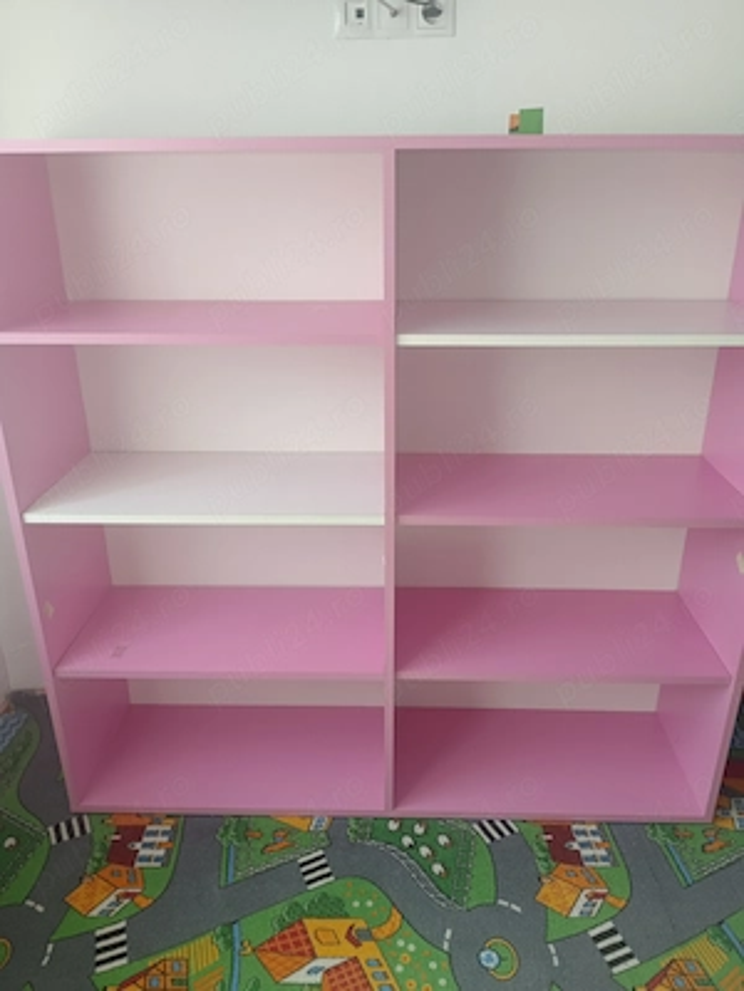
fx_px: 774
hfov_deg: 51.4
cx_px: 372
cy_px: 496
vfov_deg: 65.3
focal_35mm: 27
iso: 304
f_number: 1.9
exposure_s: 1/100
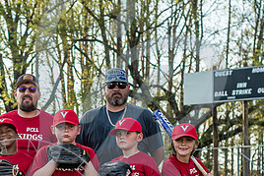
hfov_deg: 16.0
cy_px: 189
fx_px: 932
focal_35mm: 127
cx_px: 56
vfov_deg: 10.7
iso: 500
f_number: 4
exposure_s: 1/640
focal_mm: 50
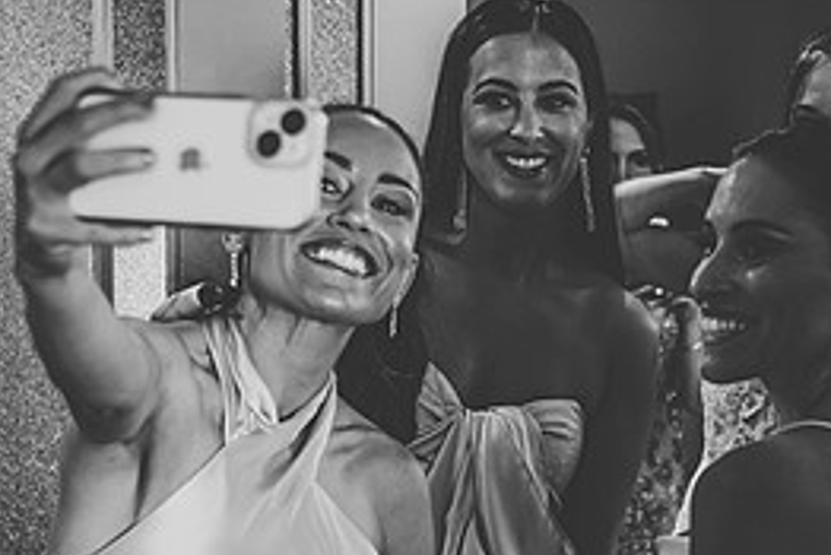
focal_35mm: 102
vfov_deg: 13.4
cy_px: 363
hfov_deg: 19.7
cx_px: 730
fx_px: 2356
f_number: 4
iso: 800
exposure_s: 1/100
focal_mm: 46
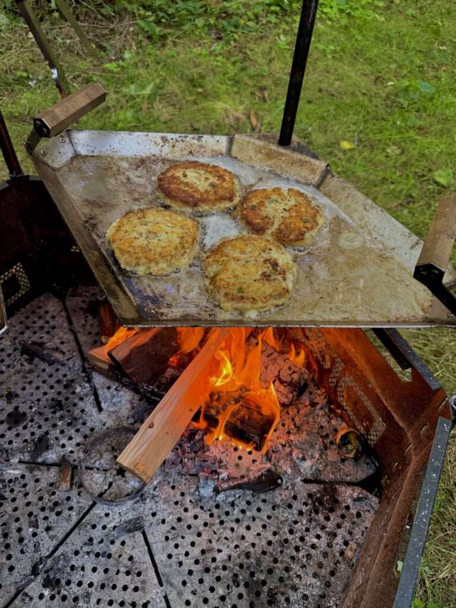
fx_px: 422
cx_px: 228
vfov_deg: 71.6
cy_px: 304
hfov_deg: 56.8
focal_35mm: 24
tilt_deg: -51.3
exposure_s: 1/214
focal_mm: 6.76
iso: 200
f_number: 1.78
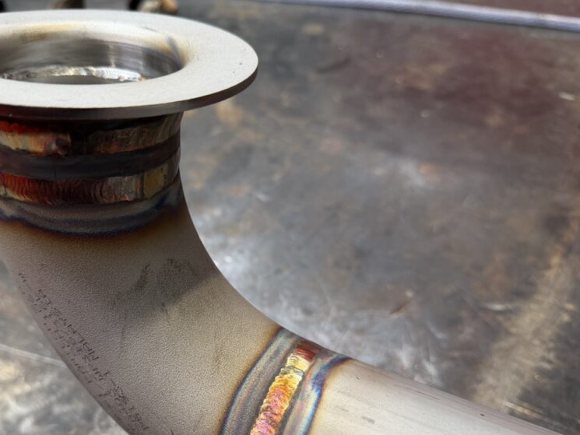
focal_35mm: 33
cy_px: 294
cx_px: 218
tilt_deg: -46.6
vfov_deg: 42.3
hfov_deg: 54.7
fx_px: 553
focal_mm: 6.76
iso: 100
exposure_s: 1/121
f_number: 1.78
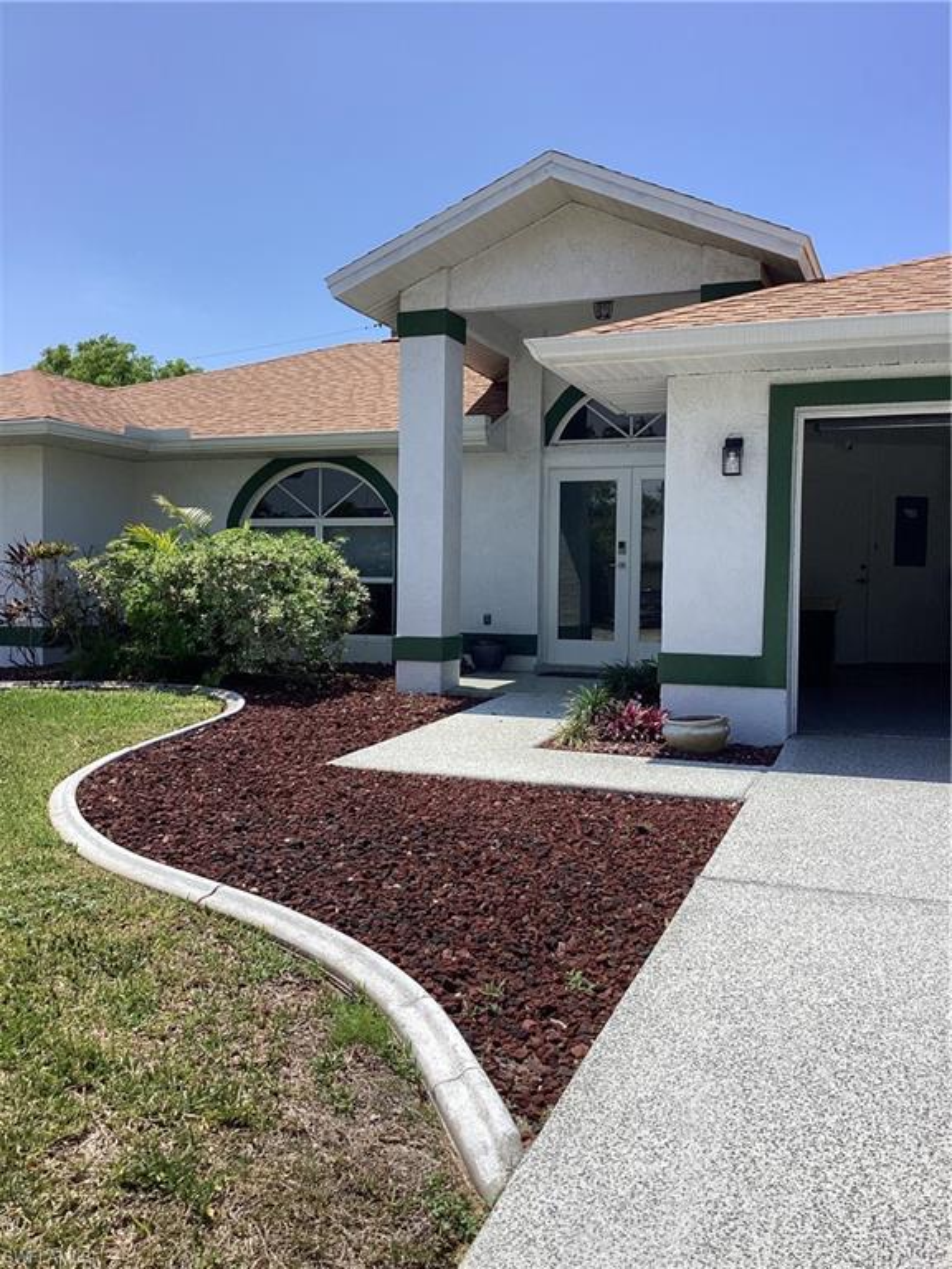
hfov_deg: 45.4
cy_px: 634
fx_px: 1137
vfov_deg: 58.4
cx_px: 476
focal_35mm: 31
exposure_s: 1/1698
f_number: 2.4
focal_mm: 3.3
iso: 25
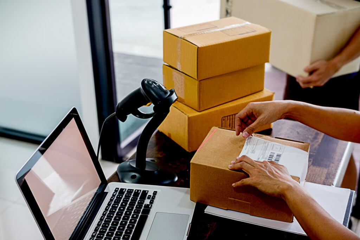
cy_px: 120
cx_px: 180
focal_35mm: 53
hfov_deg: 37.5
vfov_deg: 25.5
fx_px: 530
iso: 400
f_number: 3.2
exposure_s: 1/100
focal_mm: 35
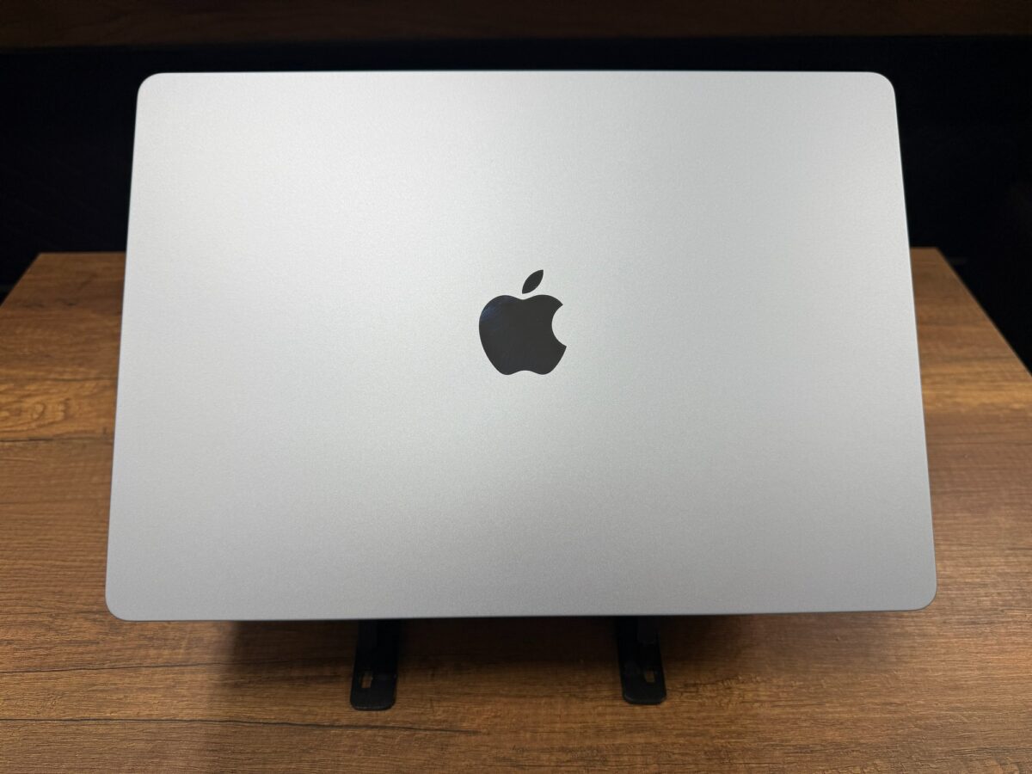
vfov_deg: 56.8
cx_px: 516
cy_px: 387
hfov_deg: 71.6
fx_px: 716
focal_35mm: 24
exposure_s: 1/100
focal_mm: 6.76
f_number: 1.78
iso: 64
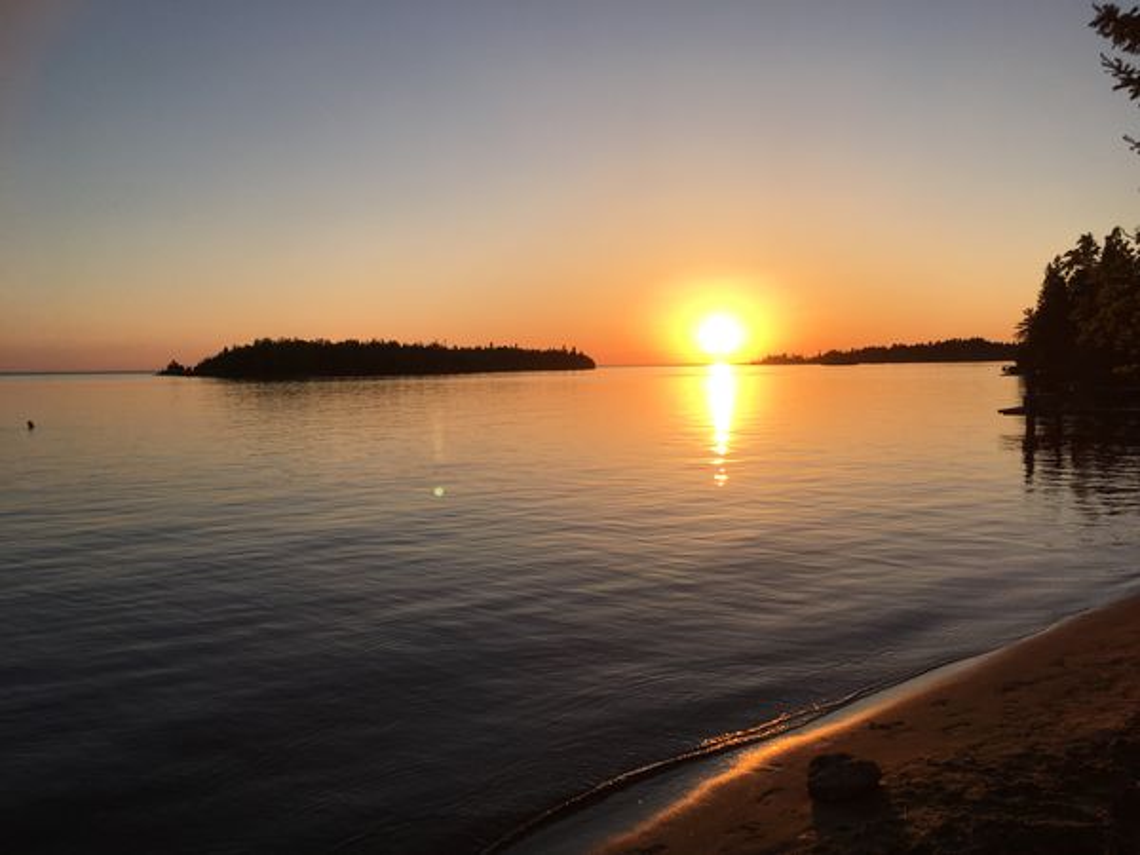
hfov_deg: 61.7
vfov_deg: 48.2
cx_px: 570
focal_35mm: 29
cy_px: 428
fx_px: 955
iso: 25
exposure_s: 1/1304
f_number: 2.2
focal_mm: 4.15
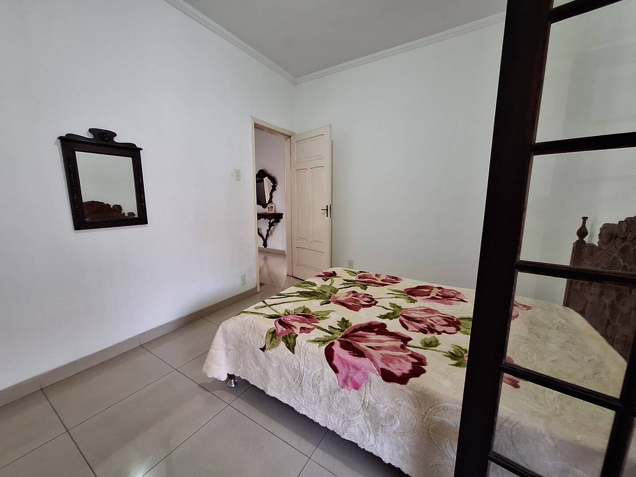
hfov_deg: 106.2
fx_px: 239
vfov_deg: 89.9
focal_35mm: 13
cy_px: 238
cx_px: 318
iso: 200
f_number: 2.2
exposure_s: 1/24
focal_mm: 1.74
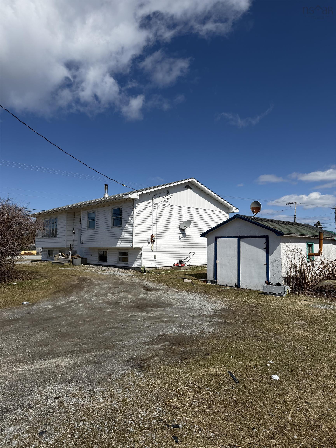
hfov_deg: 56.8
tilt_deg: +5.2
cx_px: 168
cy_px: 224
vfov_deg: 71.6
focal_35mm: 24
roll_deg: +1.5
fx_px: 311
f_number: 1.78
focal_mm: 6.76
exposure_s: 1/9091
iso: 80
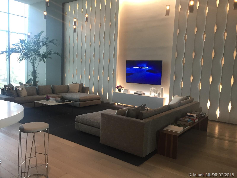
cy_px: 89
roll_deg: -2.9
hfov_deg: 61.7
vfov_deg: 48.2
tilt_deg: -7.3
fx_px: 199
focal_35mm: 29
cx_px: 118
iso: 100
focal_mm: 4.15
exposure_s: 1/30
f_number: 2.2
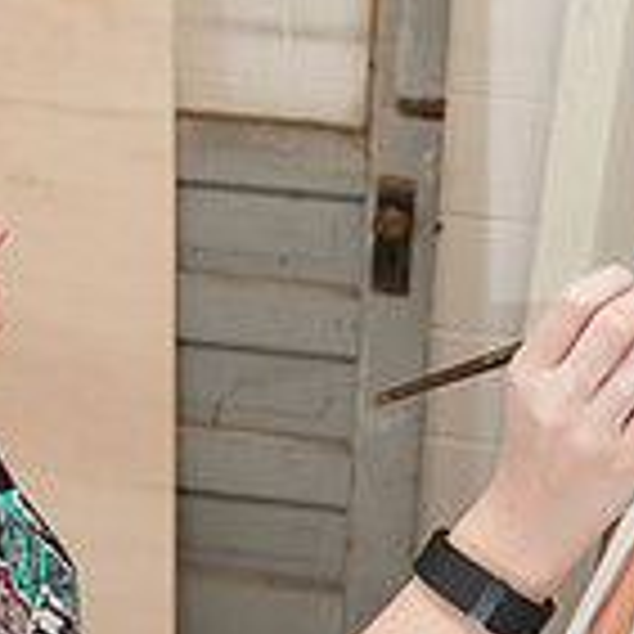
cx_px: 355
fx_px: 1741
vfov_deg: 20.5
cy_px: 470
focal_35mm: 84
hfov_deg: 20.6
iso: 800
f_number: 4
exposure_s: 1/160
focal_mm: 24
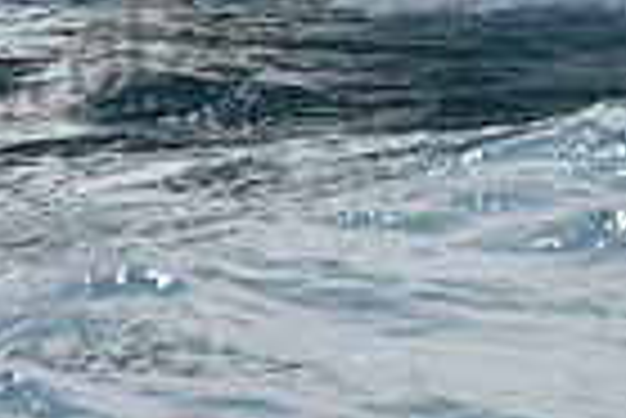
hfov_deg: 2.5
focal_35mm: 832
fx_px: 14482
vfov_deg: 1.7
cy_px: -249
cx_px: 707
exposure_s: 1/800
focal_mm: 200
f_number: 11
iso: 250
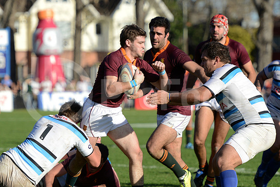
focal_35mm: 195
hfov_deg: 10.5
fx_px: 1517
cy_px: 94
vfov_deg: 7.0
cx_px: 140
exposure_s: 1/2000
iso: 500
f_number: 4
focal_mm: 195
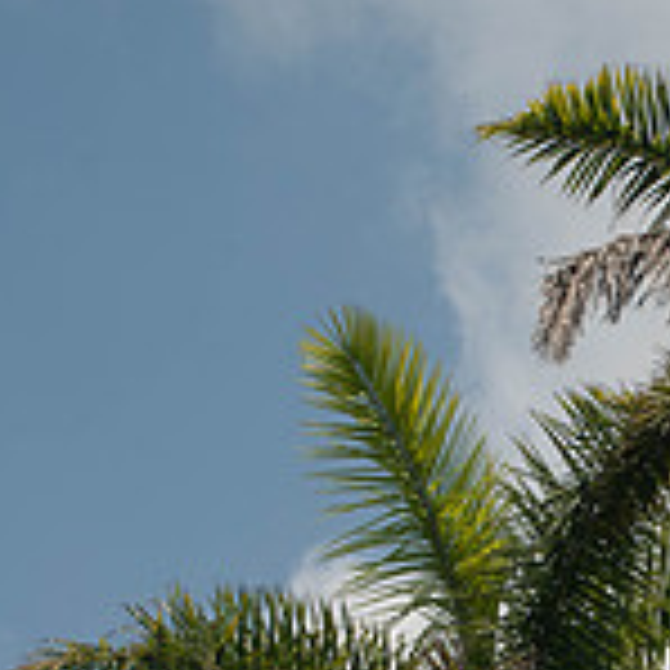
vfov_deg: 9.4
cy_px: 706
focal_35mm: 185
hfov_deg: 9.4
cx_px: 668
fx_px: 4051
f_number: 8
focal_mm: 48
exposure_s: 1/320
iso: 100
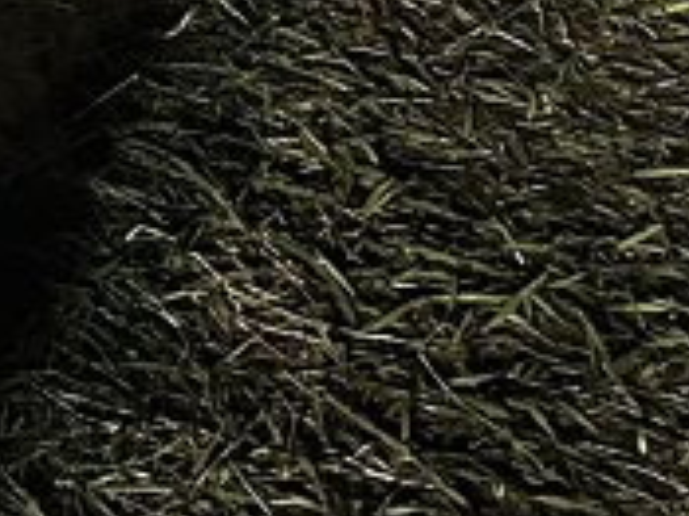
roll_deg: +0.4
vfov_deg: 7.2
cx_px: -1614
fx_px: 3501
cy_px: -1209
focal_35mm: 176
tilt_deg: -7.4
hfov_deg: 8.6
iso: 640
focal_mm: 6.86
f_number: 1.78
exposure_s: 1/38
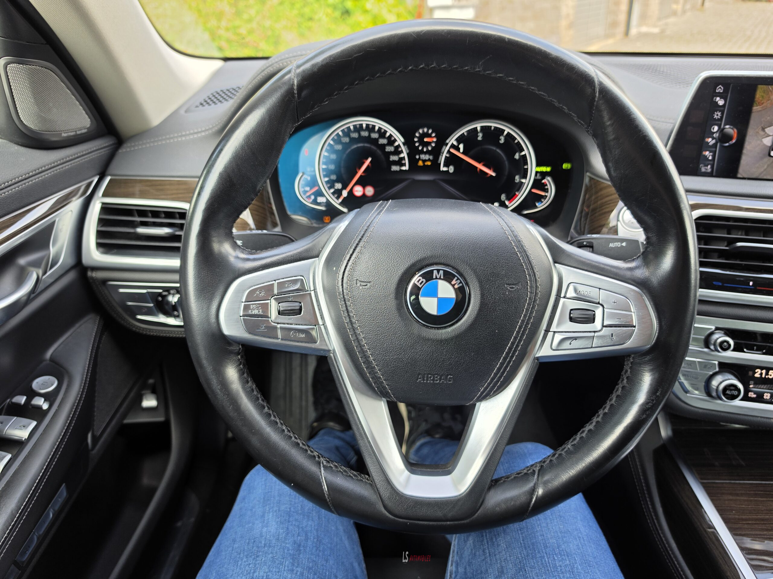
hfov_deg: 73.9
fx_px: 514
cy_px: 290
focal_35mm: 23
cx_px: 386
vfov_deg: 58.9
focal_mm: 6.5
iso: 25
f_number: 1.4
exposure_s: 1/180
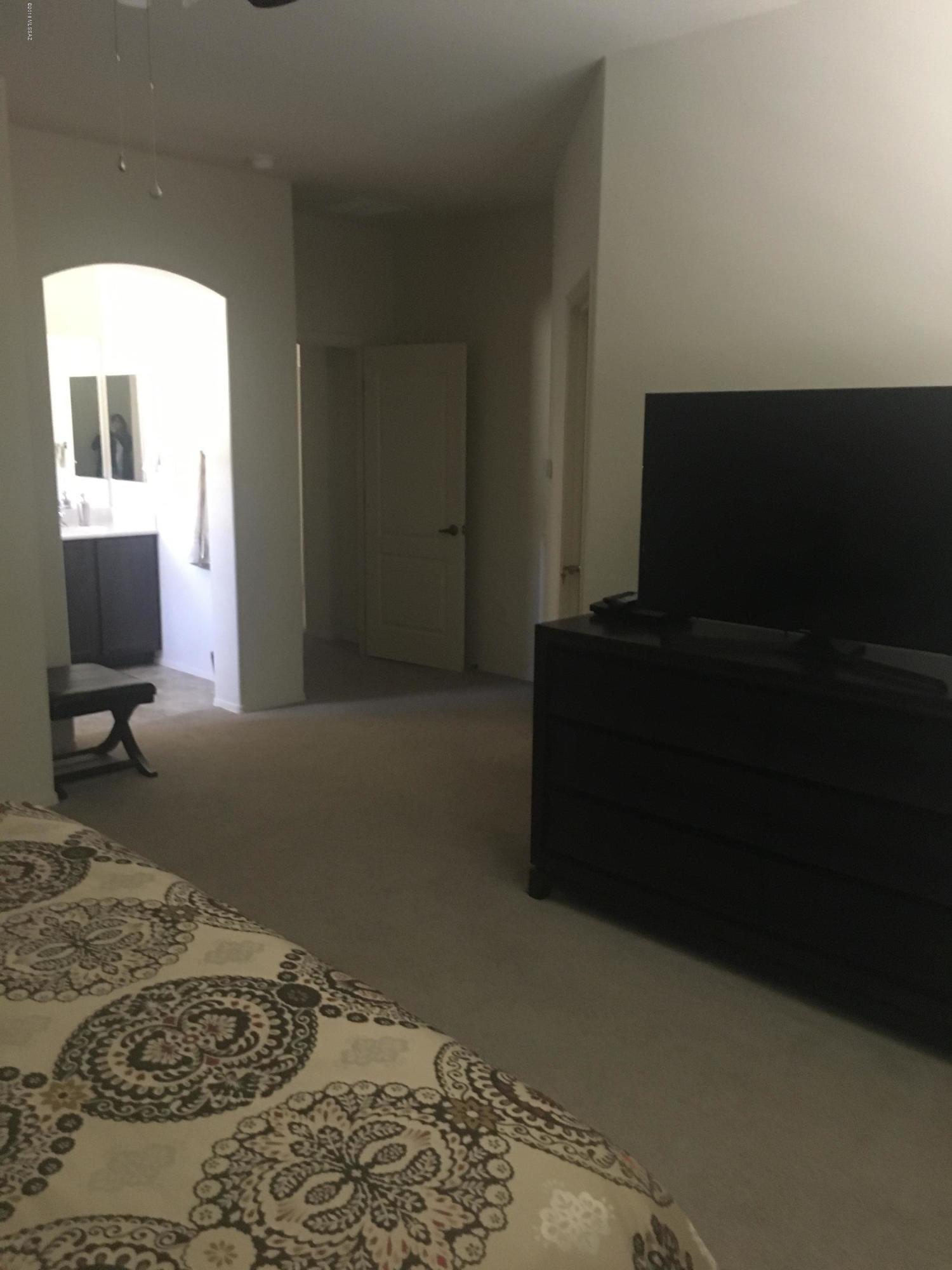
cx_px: 476
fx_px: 1063
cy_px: 635
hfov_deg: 48.2
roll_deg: +0.4
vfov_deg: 61.7
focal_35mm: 29
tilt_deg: -9.8
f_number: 2.2
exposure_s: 1/15
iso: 400
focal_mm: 4.15
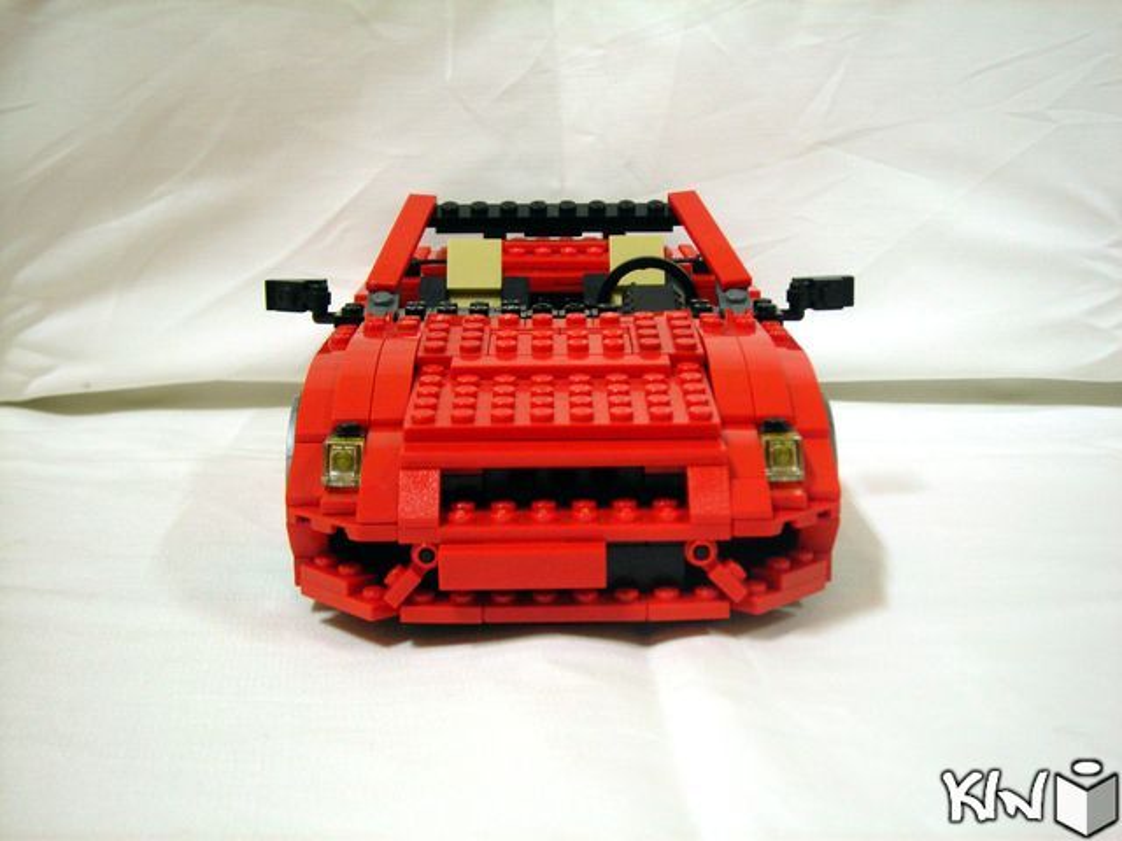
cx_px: 561
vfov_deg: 26.6
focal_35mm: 55
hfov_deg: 34.9
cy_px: 420
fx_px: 1783
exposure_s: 1/4
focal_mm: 9.1
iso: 142
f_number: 3.6
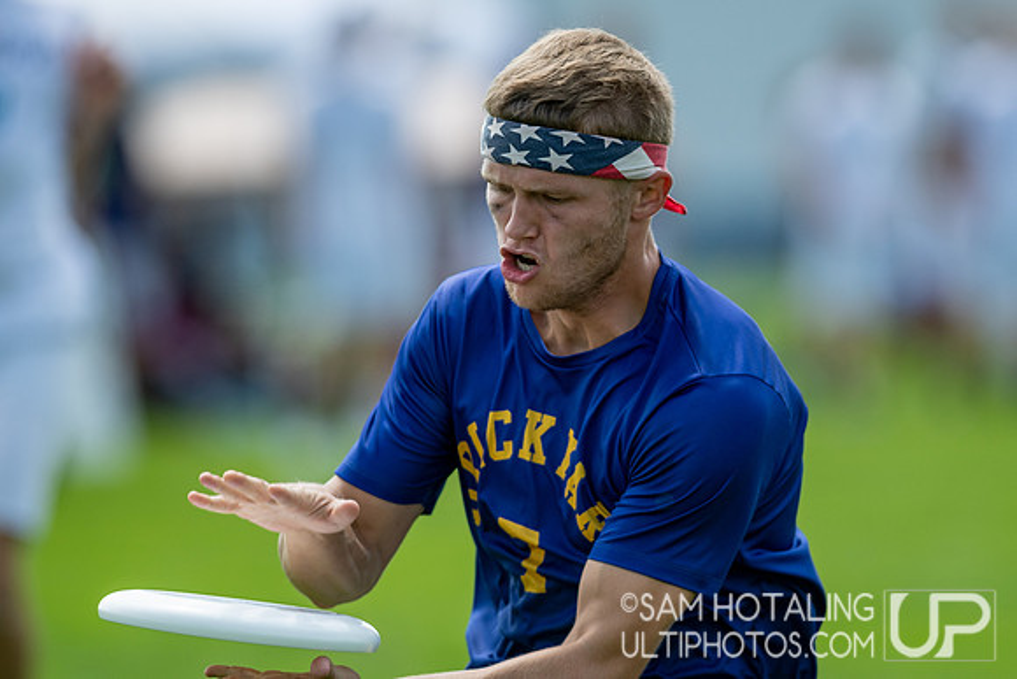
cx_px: 575
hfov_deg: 4.0
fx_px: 14383
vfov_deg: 2.7
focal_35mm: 509
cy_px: 295
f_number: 2.8
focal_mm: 300
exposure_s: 1/3200
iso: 140
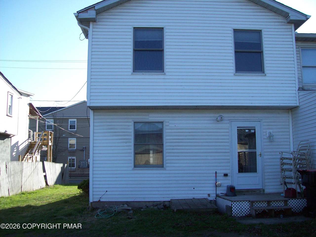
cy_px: 118
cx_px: 158
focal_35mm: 36
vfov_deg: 39.7
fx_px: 329
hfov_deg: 51.4
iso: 80
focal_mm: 6
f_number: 2.7
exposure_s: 1/549
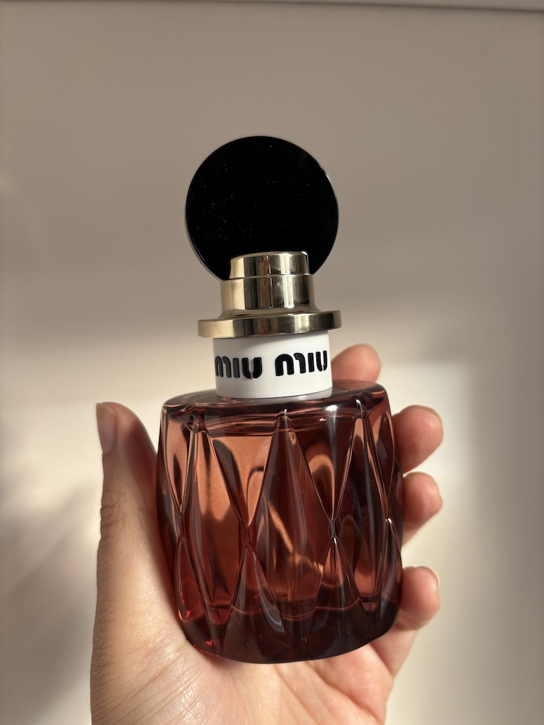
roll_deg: +3.6
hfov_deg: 53.1
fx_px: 545
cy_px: 362
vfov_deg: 67.3
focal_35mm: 26
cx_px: 272
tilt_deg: -8.2
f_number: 1.6
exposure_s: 1/121
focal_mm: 5.96
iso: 100
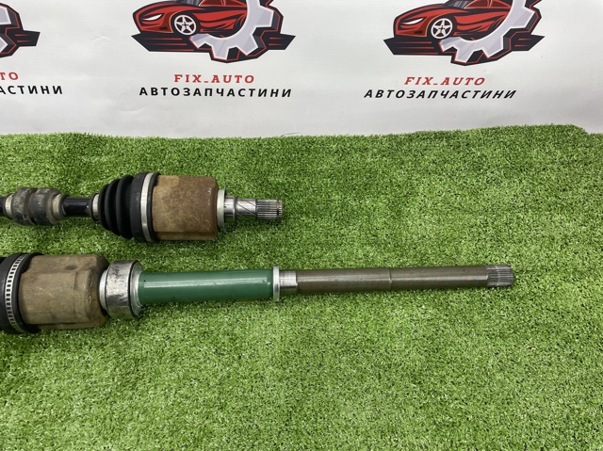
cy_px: 226
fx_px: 453
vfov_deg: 53.0
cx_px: 302
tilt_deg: -53.9
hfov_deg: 67.3
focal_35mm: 26
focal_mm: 4.2
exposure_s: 1/121
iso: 100
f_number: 1.6
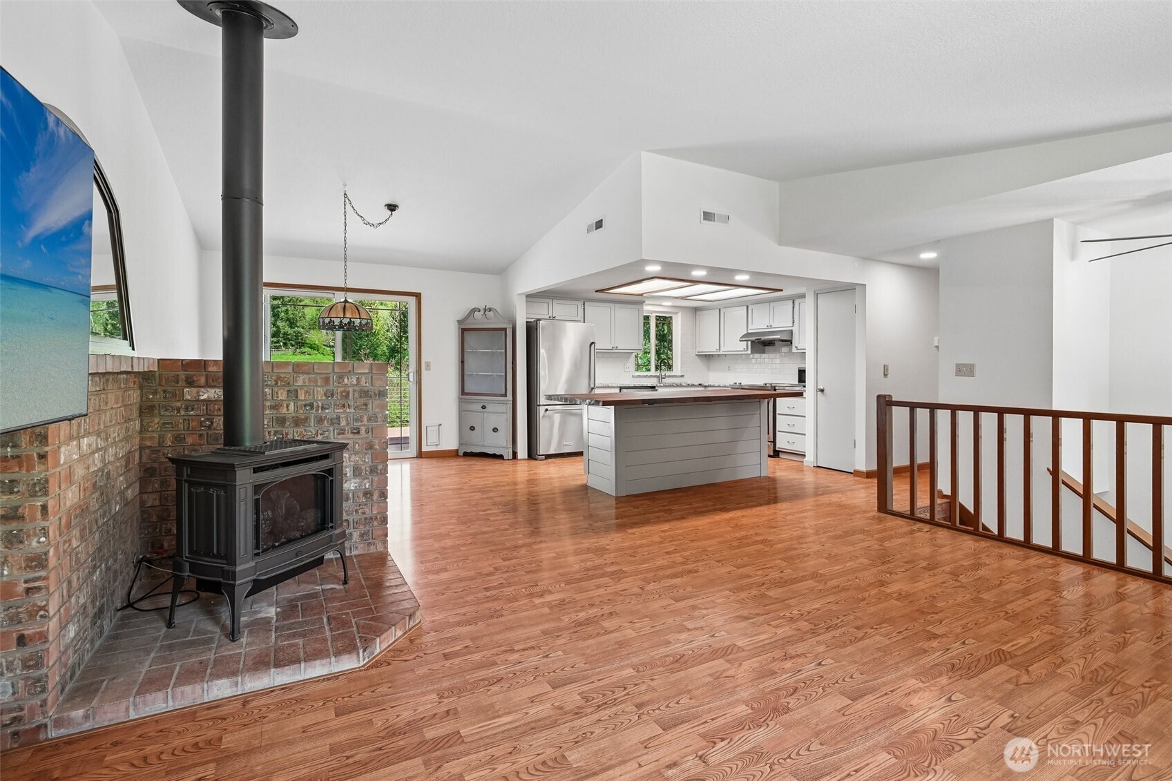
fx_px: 521
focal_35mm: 16
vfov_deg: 73.7
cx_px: 586
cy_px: 390
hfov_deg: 96.7
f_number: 8
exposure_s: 1/30
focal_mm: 16
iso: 1600
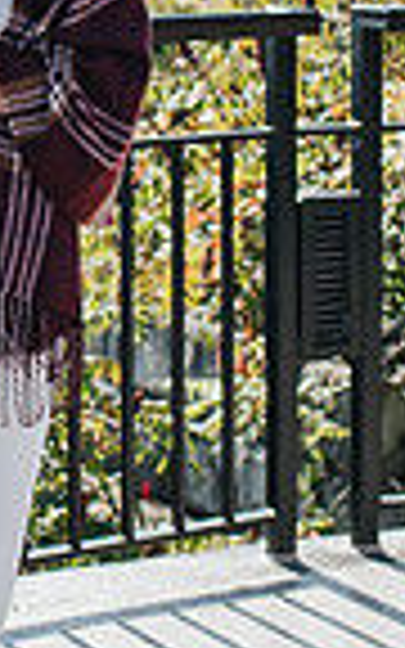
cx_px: -189
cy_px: -26
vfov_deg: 12.2
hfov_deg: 7.6
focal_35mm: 169
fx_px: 2985
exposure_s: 1/1000
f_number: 3.2
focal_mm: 35
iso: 140
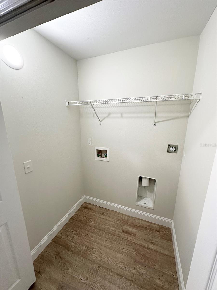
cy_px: 145
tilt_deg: -11.9
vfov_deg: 102.1
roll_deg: -0.5
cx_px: 108
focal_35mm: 14
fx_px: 117
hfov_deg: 85.7
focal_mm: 2.22
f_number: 2.2
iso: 160
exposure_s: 1/120
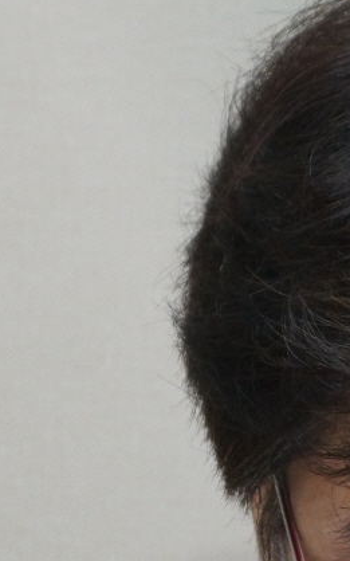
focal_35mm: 161
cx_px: 511
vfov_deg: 13.0
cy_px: 222
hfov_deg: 8.0
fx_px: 2458
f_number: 5.6
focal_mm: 55
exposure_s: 1/125
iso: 800
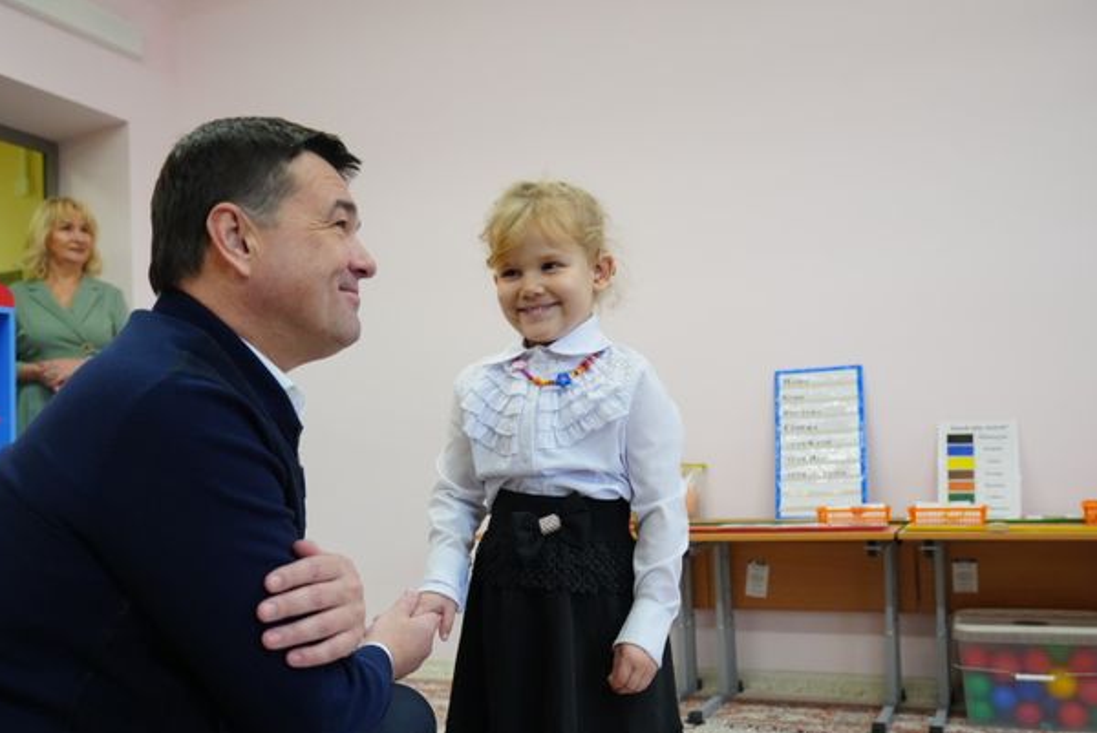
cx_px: 506
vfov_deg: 36.9
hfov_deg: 53.0
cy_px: 411
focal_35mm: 36
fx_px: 1098
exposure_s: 1/500
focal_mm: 31
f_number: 4
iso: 3200
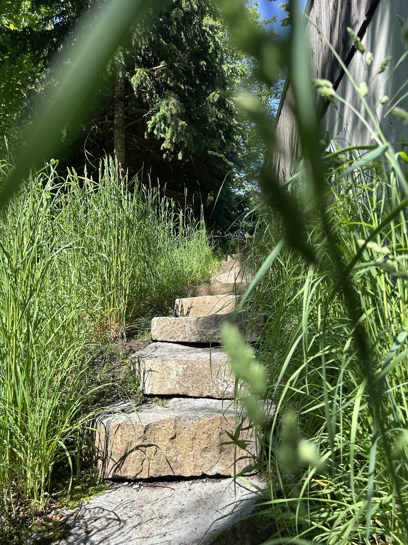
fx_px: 409
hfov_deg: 53.1
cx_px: 204
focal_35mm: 26
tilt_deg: +6.4
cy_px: 272
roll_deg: +0.2
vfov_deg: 67.3
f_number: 1.5
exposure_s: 1/1135
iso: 50
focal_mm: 5.7
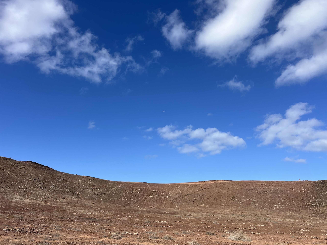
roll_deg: -0.4
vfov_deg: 53.1
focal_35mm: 26
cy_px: 122
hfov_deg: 67.3
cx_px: 164
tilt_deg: +19.8
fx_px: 246
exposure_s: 1/5882
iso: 50
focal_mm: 5.7
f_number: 1.5
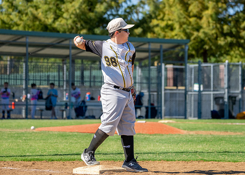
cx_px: 130
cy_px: 75
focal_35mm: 193
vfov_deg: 7.4
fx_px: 1346
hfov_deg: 10.4
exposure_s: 1/4000
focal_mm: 154
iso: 800
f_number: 5
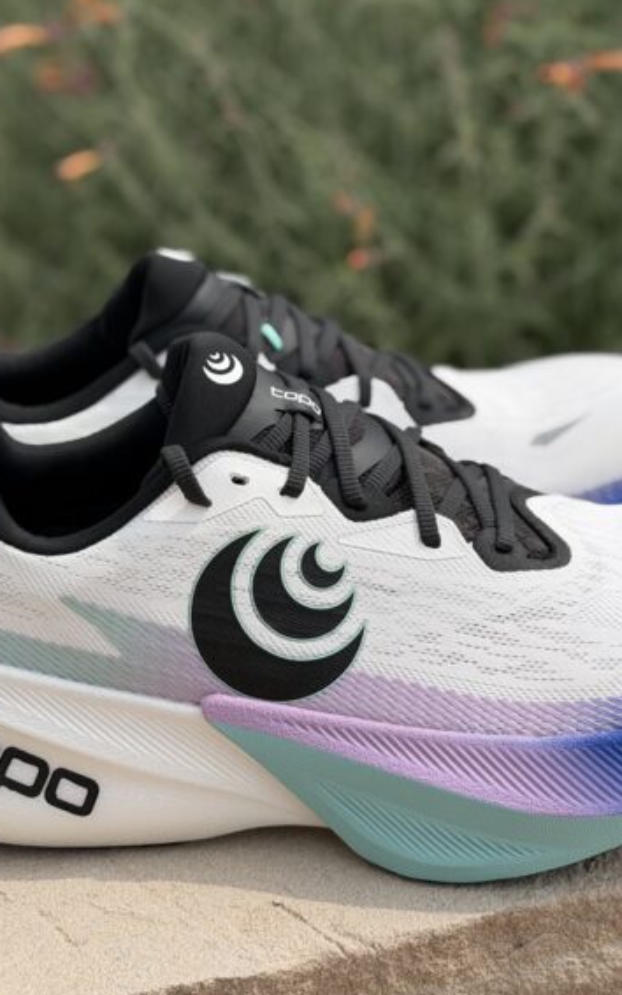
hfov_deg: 18.9
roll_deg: +1.8
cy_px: 499
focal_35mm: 69
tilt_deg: -26.0
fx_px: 1870
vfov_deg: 29.8
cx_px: 315
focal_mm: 6.76
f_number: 1.78
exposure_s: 1/6536
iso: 64
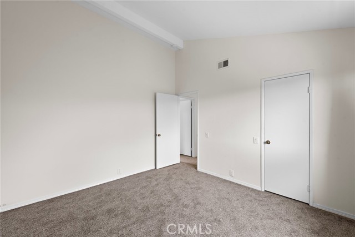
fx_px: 148
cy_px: 118
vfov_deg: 77.4
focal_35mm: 15
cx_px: 178
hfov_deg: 100.4
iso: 125
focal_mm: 15
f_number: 7.1
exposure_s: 1/1.67
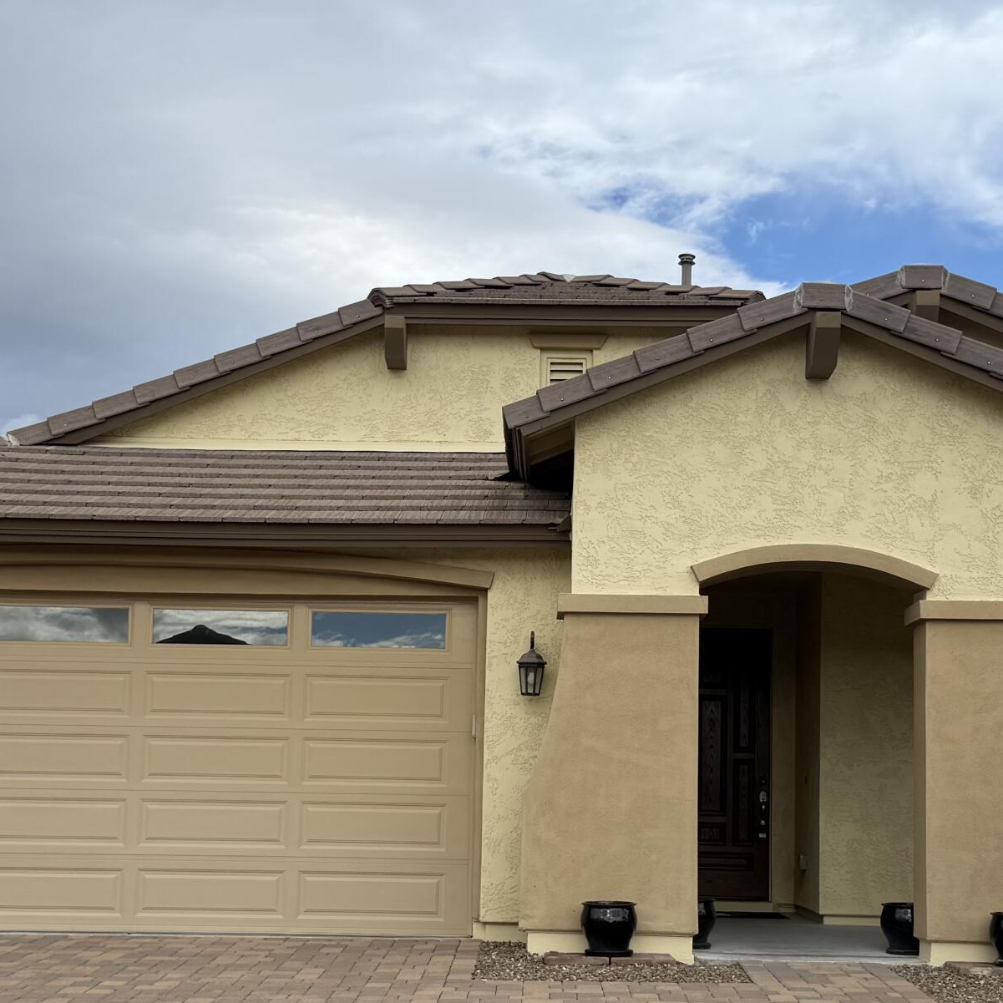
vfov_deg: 31.9
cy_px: 666
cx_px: 528
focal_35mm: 53
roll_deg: -1.8
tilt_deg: +4.5
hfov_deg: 32.2
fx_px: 1737
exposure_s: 1/4167
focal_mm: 6.76
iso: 80
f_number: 1.78
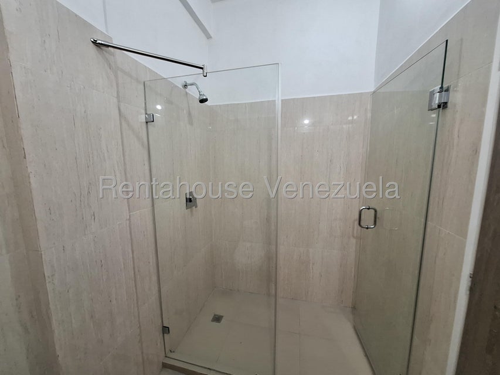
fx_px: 188
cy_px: 188
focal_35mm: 13
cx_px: 250
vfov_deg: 89.9
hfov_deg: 106.2
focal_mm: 1.74
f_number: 2.2
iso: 200
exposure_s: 1/40
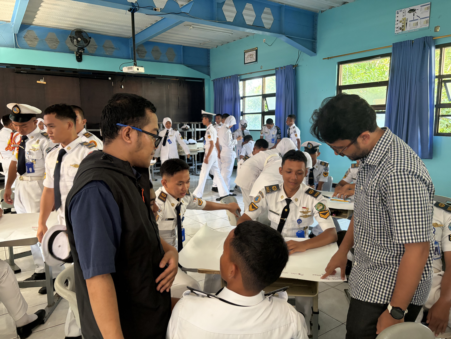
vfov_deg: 53.1
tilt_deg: -7.7
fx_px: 339
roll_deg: +0.8
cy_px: 170
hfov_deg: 67.3
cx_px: 226
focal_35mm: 26
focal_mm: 5.96
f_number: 1.6
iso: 320
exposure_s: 1/60
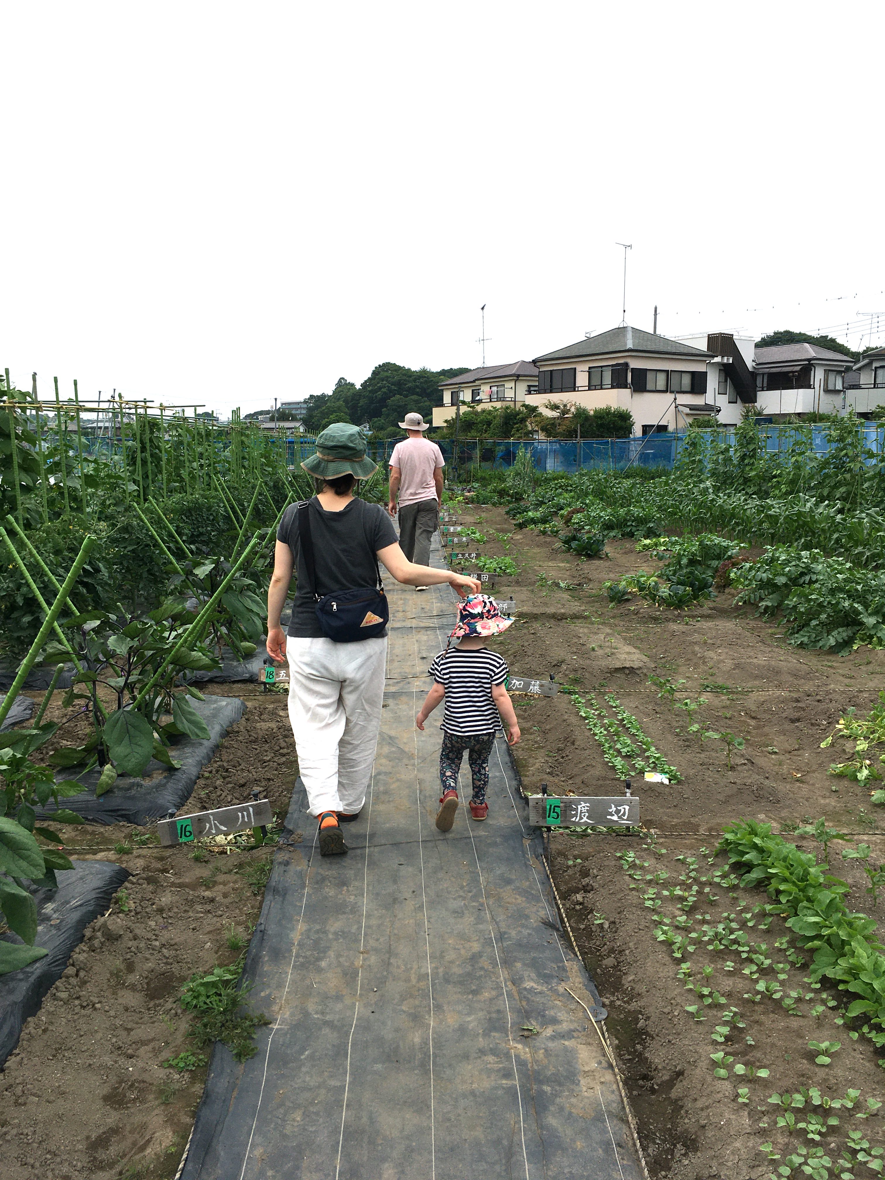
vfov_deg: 61.7
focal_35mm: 29
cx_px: 442
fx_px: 989
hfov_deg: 48.2
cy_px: 590
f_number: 2.2
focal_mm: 4.15
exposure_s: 1/938
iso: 25
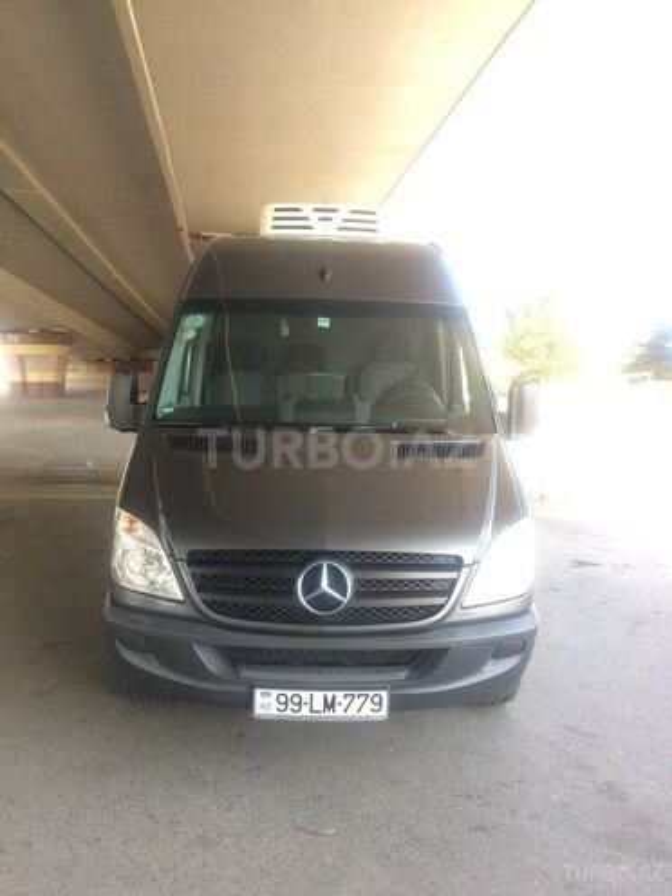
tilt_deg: -3.8
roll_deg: +0.3
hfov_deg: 48.2
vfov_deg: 61.7
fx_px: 751
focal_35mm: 29
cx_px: 336
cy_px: 448
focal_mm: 4.15
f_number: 2.2
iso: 50
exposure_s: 1/100
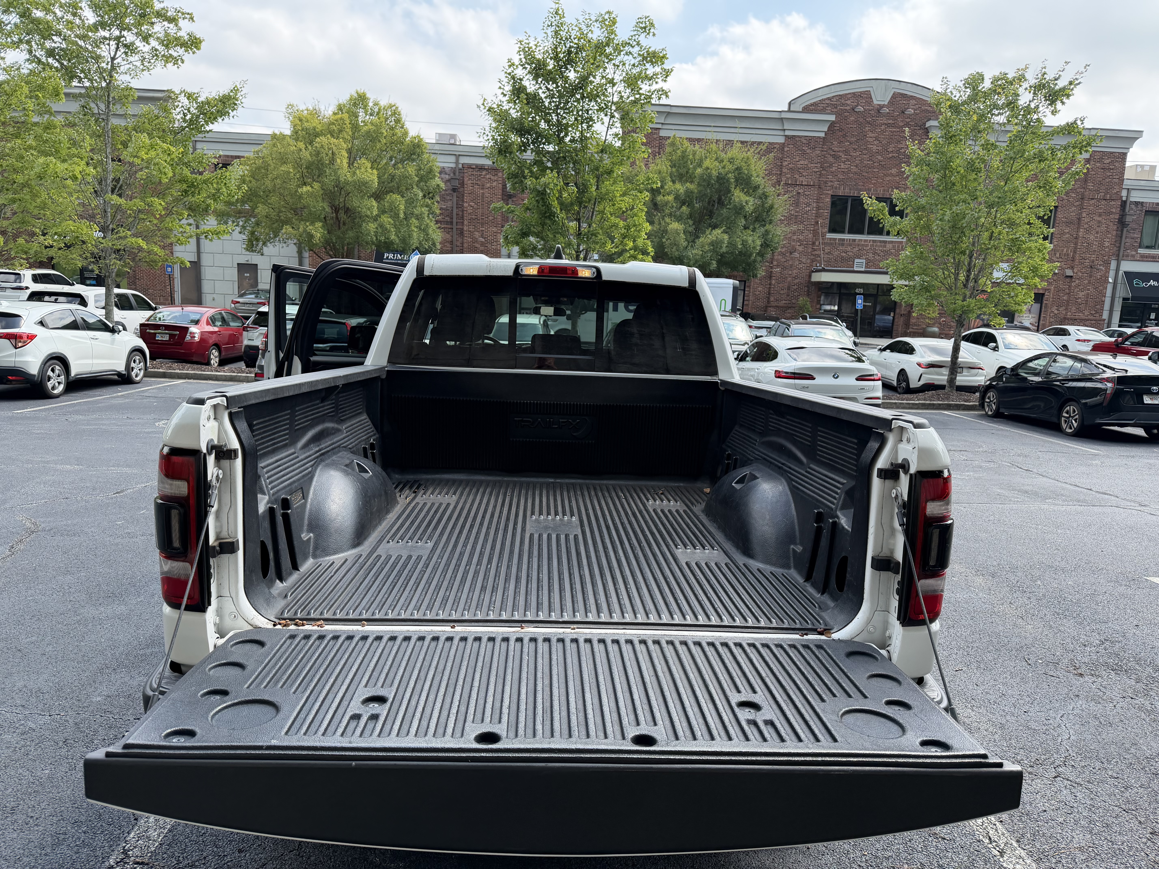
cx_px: 580
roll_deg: -2.6
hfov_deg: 71.6
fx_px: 804
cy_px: 434
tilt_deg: -9.9
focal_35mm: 24
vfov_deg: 56.8
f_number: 1.78
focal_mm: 6.76
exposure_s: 1/1727
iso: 100
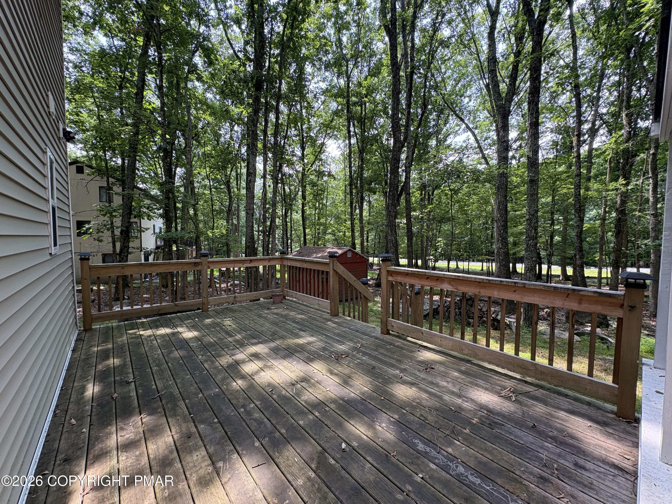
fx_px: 272
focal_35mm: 14
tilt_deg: -3.1
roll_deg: +0.7
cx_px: 336
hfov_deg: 102.1
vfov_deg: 85.7
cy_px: 252
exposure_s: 1/136
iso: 64
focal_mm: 2.22
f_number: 2.2
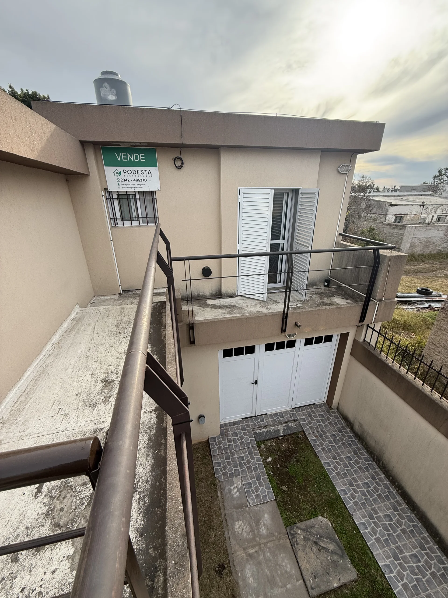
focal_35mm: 14
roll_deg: +1.9
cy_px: 299
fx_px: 242
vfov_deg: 102.1
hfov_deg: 85.7
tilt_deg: -24.2
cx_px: 224
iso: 50
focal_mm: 2.22
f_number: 2.2
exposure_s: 1/540
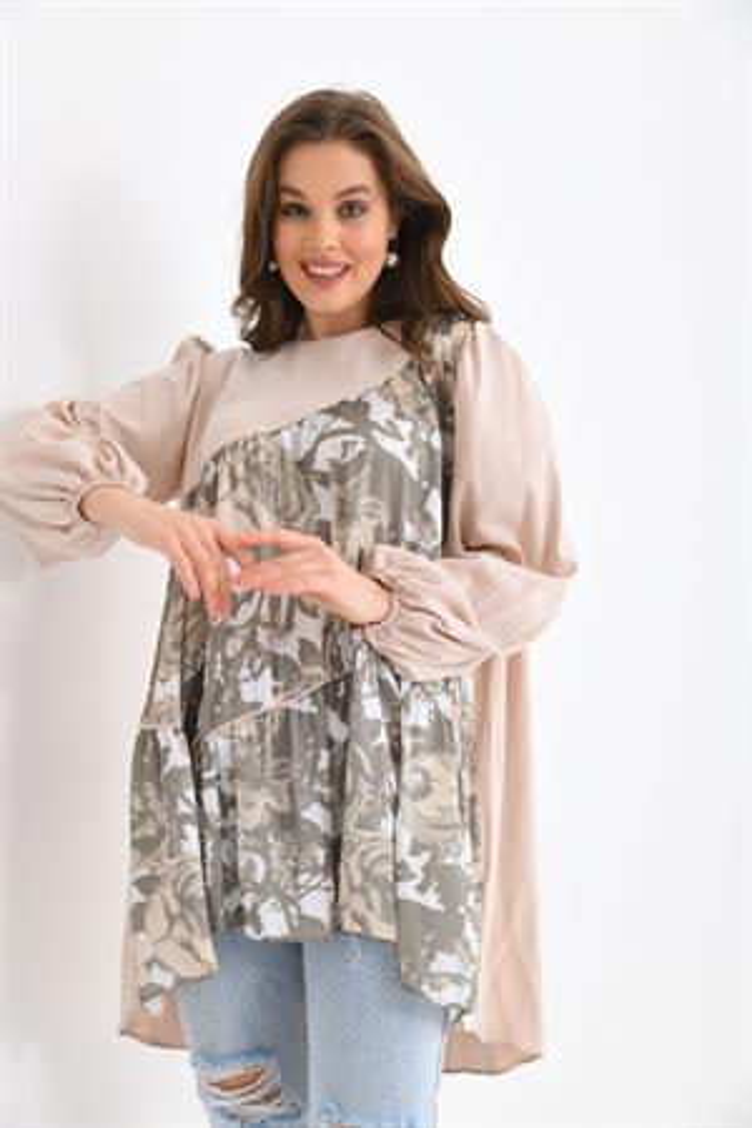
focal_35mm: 52
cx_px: 376
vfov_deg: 38.2
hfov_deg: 26.0
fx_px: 1629
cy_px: 564
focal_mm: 52
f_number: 6.3
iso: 160
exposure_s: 1/125
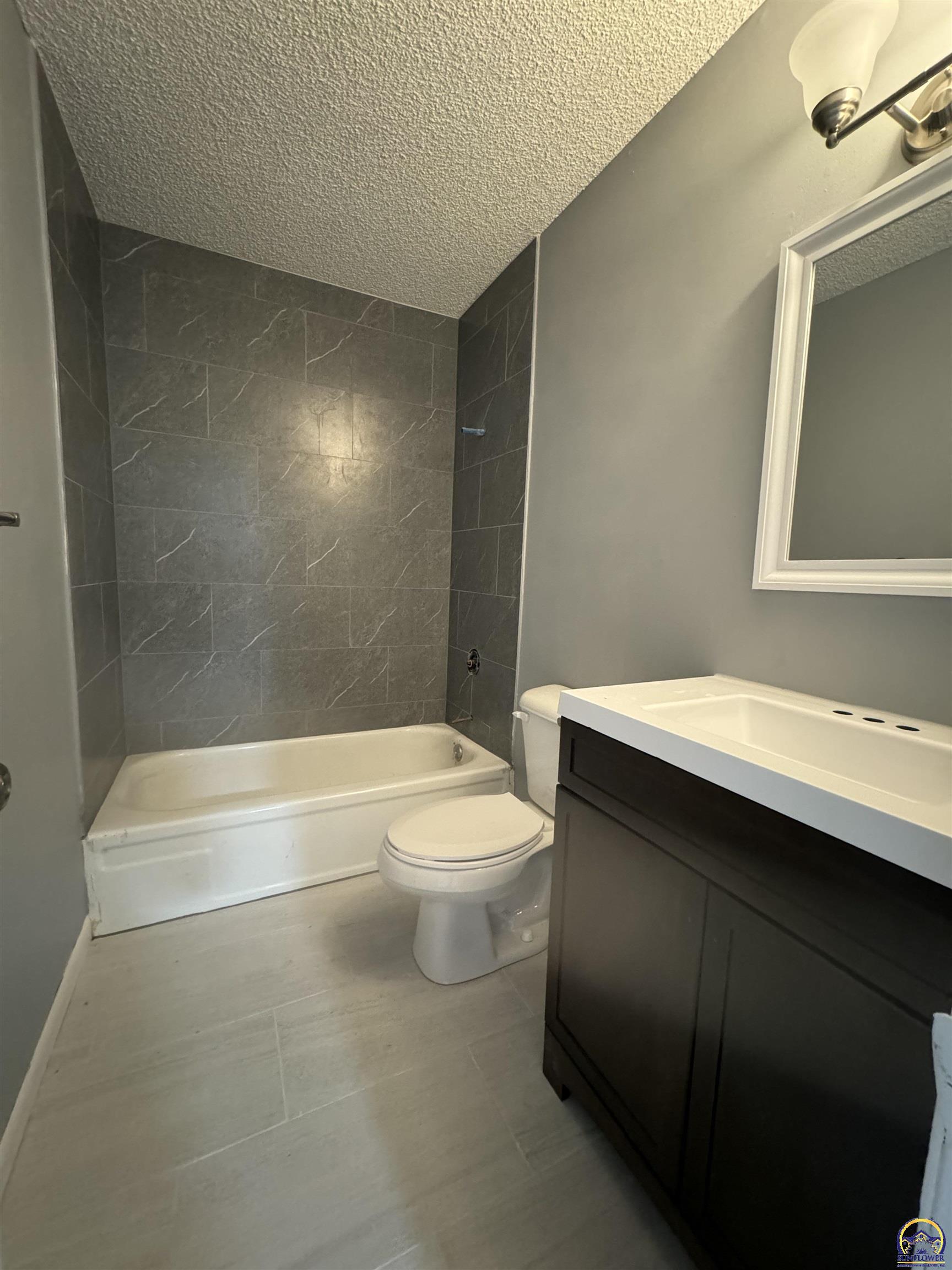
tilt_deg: -7.3
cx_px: 476
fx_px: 513
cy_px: 635
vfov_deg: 102.1
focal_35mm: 14
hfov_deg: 85.7
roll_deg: -2.1
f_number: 2.2
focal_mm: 2.22
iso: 1000
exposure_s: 1/40
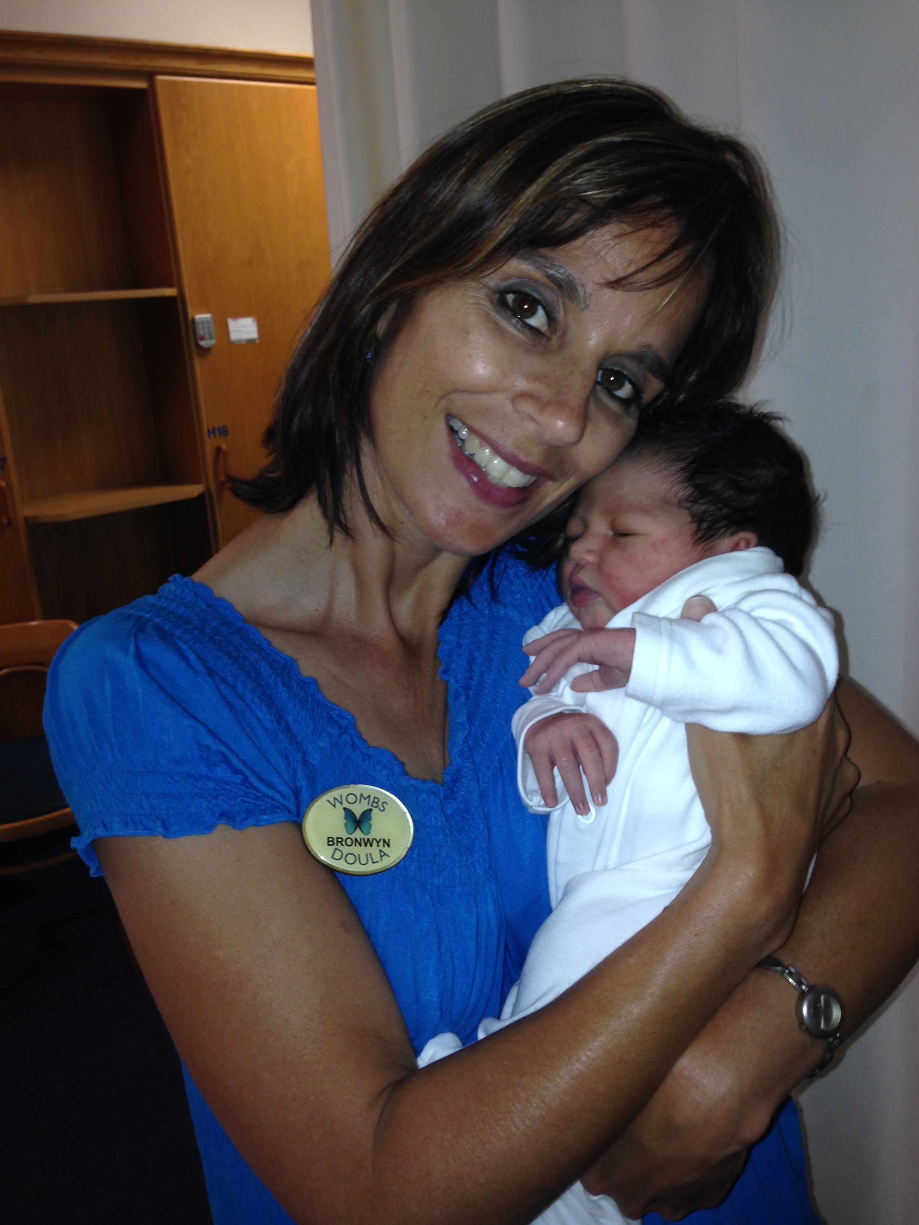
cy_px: 612
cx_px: 460
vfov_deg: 55.4
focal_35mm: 33
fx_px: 1168
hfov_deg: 42.9
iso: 50
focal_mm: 4.12
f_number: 2.4
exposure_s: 1/17
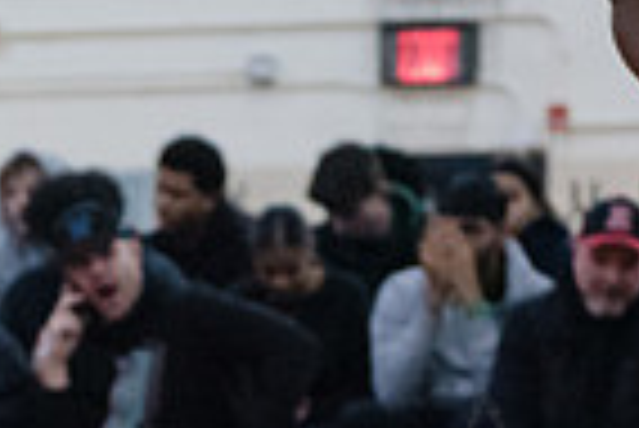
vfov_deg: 4.8
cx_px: -99
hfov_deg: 7.2
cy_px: 687
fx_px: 5064
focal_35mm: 285
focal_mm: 70
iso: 8000
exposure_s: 1/320
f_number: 3.2
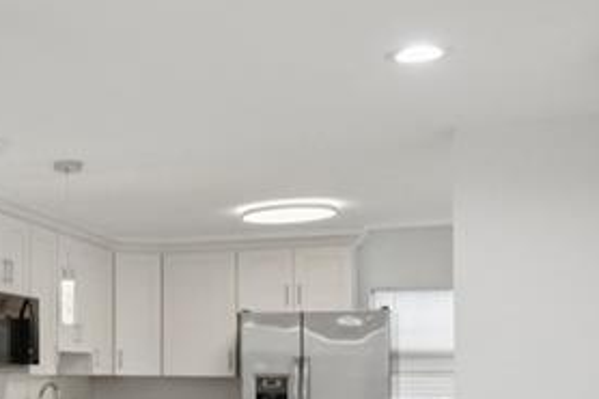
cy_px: 384
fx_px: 981
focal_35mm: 59
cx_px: -153
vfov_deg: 22.2
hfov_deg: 28.6
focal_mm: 16
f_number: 8
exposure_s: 1/30
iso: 400
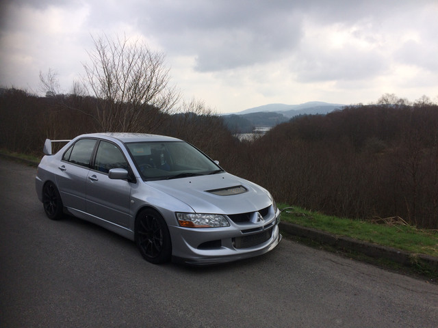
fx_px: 367
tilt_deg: -10.1
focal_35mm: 29
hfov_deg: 61.7
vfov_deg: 48.2
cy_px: 164
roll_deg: +0.4
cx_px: 219
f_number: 2.2
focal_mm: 4.15
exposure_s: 1/1466
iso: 32
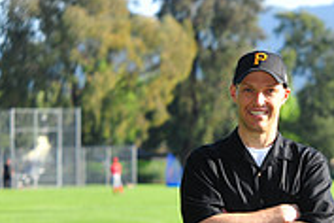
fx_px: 2431
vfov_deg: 5.2
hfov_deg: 7.7
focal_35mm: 262
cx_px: 542
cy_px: 361
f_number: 4.5
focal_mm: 80
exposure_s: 1/640
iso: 200
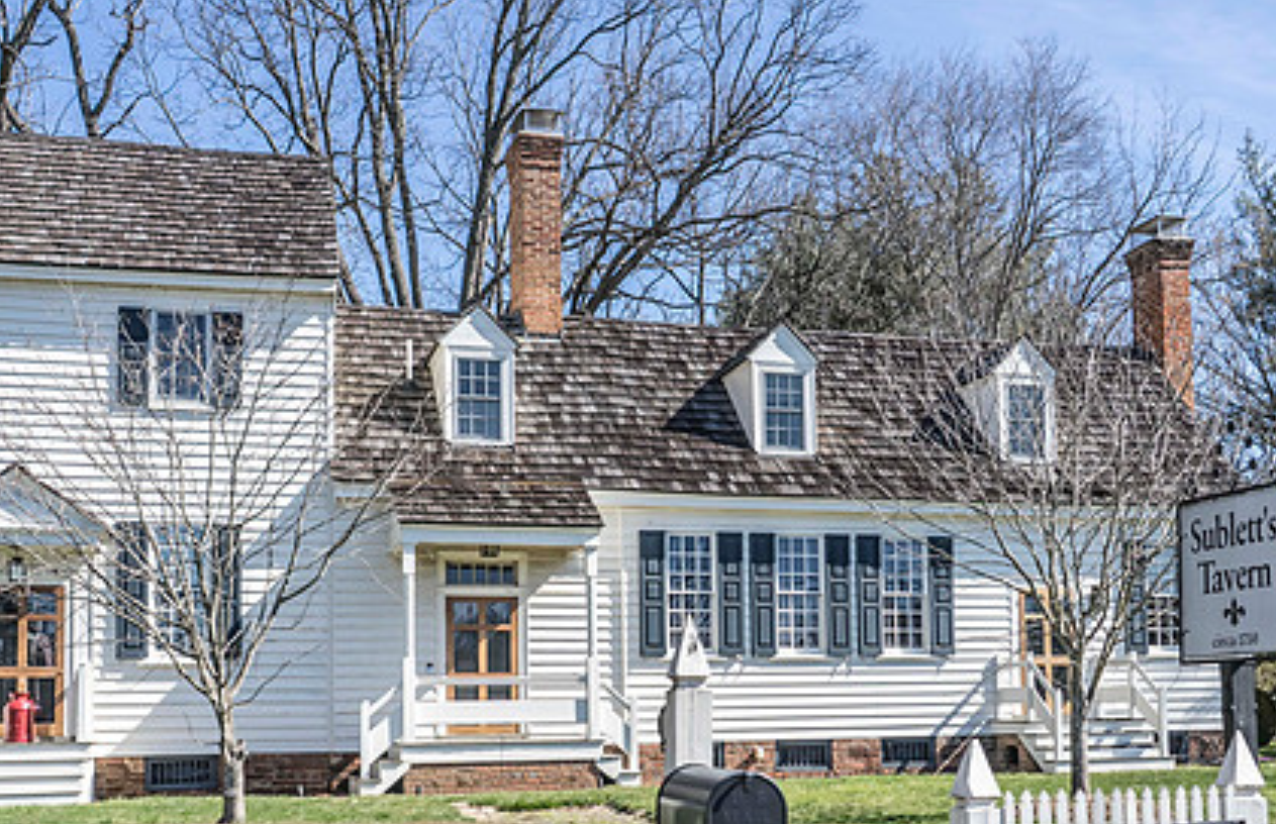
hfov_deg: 45.8
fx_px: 1510
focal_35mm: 43
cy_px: 619
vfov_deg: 30.0
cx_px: 672
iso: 640
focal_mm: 26
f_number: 5.6
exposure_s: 1/1250
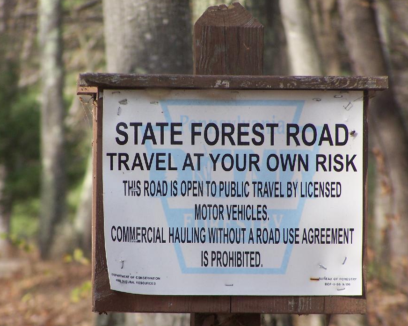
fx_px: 4249
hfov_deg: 5.5
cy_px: 175
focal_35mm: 352
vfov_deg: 4.4
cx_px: 207
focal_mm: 51
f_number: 3.6
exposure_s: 1/500
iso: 100
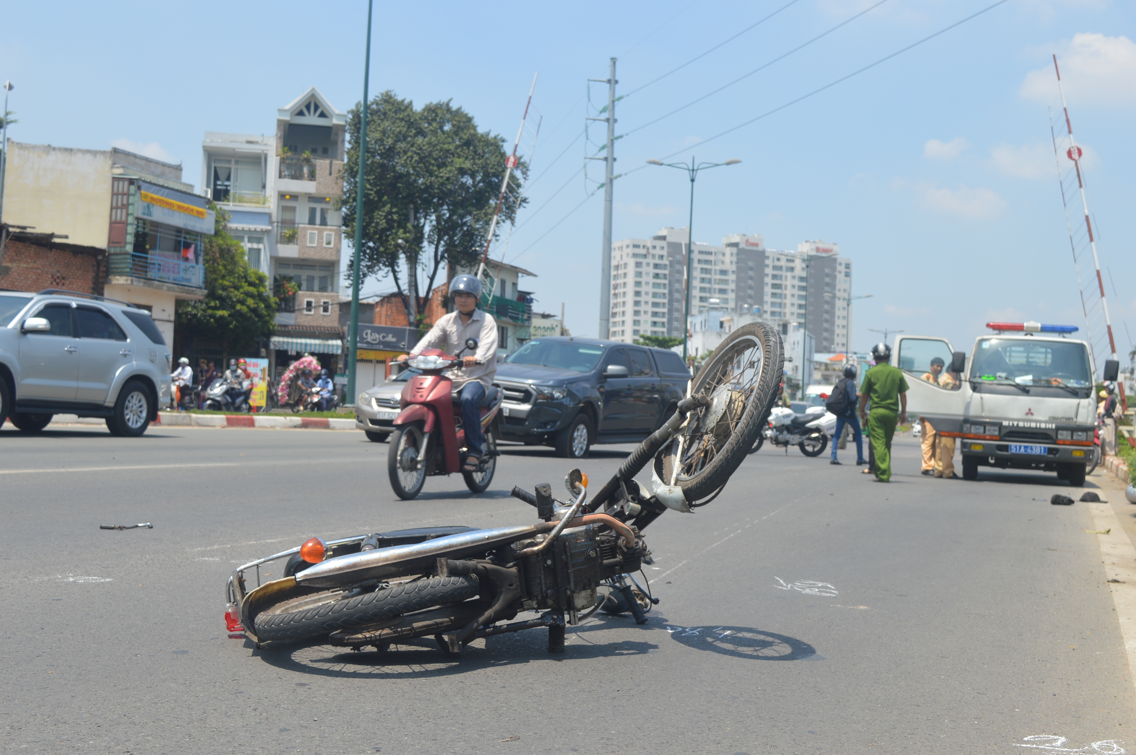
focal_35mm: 44
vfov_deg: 30.8
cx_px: 568
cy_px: 378
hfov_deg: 45.0
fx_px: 1371
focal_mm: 29
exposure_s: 1/250
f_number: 8
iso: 100
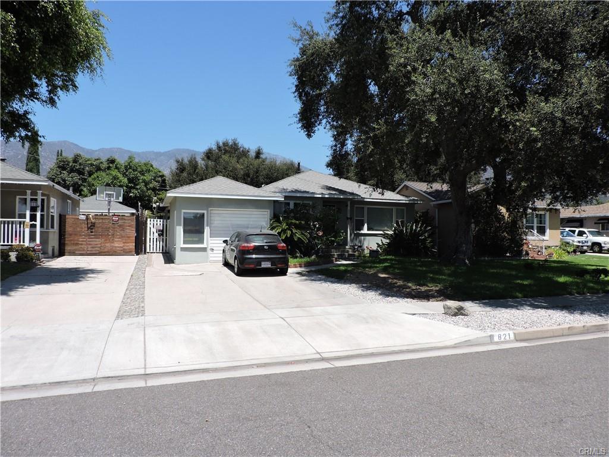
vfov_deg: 56.8
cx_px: 304
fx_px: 422
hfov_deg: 71.6
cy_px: 228
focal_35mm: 24
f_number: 3
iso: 100
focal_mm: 4.3
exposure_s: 1/1000
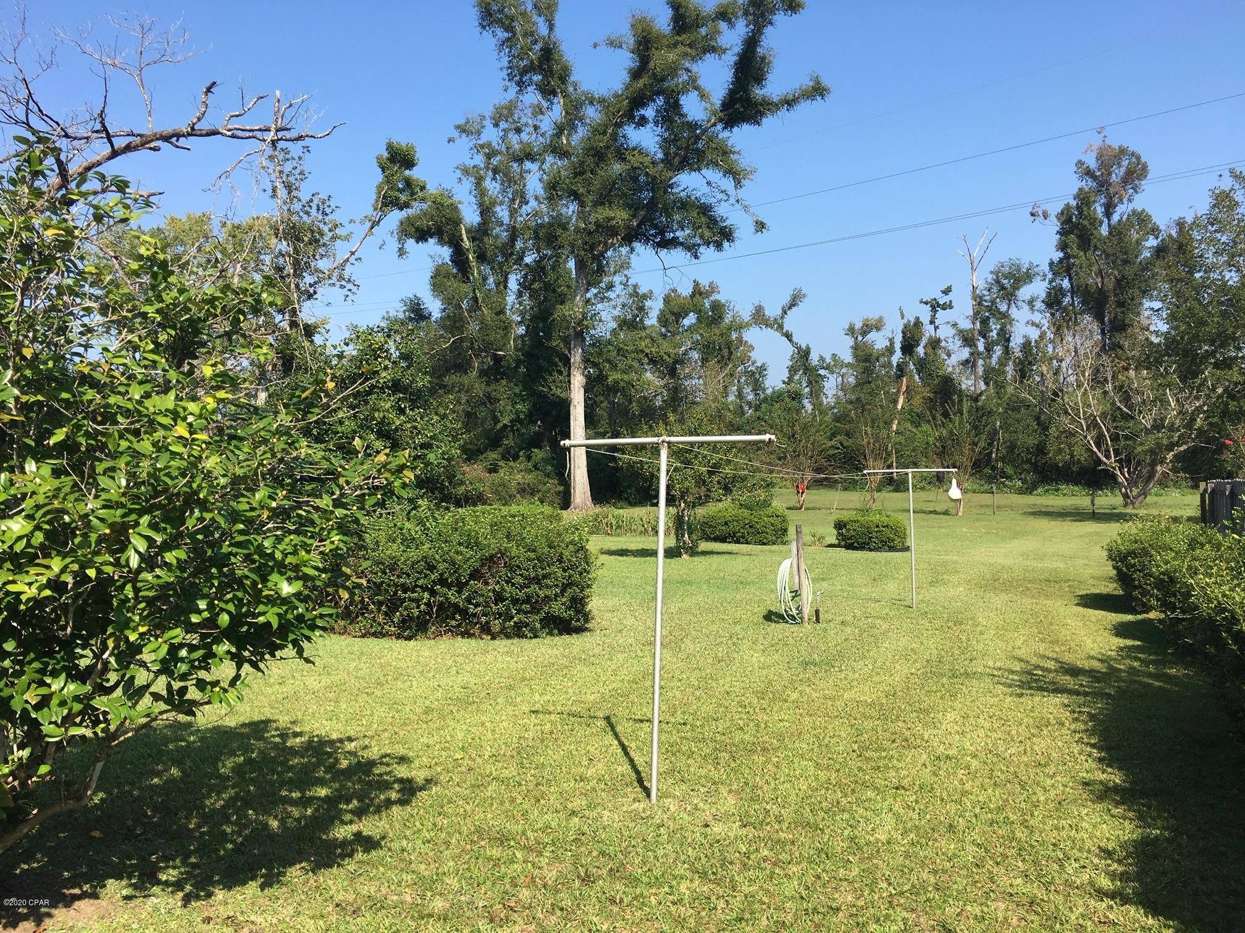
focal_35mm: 29
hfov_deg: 61.7
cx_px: 622
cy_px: 466
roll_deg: +0.8
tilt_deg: +0.9
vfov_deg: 48.2
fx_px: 1043
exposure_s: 1/1131
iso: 25
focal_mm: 4.15
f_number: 2.2
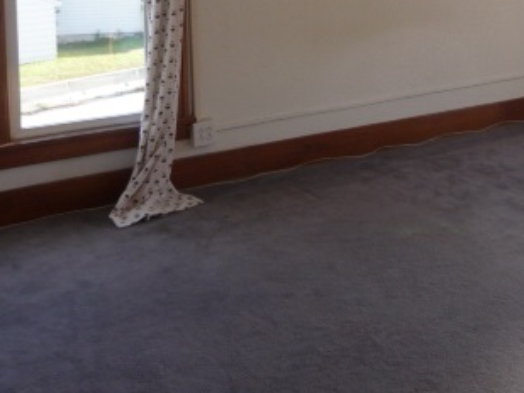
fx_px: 878
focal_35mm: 58
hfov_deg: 32.4
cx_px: 412
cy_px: -10
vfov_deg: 24.0
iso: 100
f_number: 3.3
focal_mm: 4.7
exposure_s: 1/40
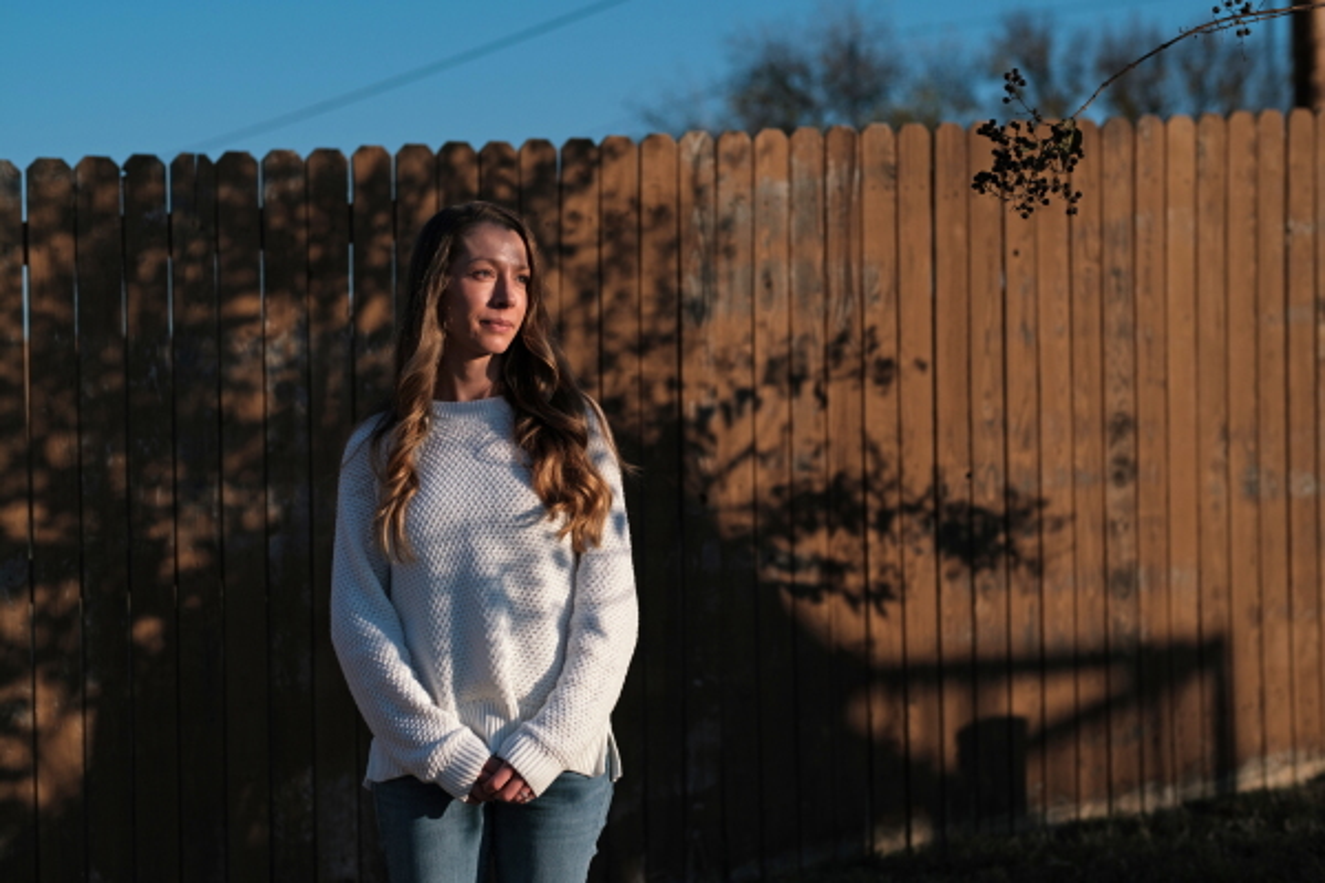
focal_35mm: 75
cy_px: 442
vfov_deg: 18.2
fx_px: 2760
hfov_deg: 27.0
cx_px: 662
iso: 160
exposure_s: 1/8000
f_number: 2.5
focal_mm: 50
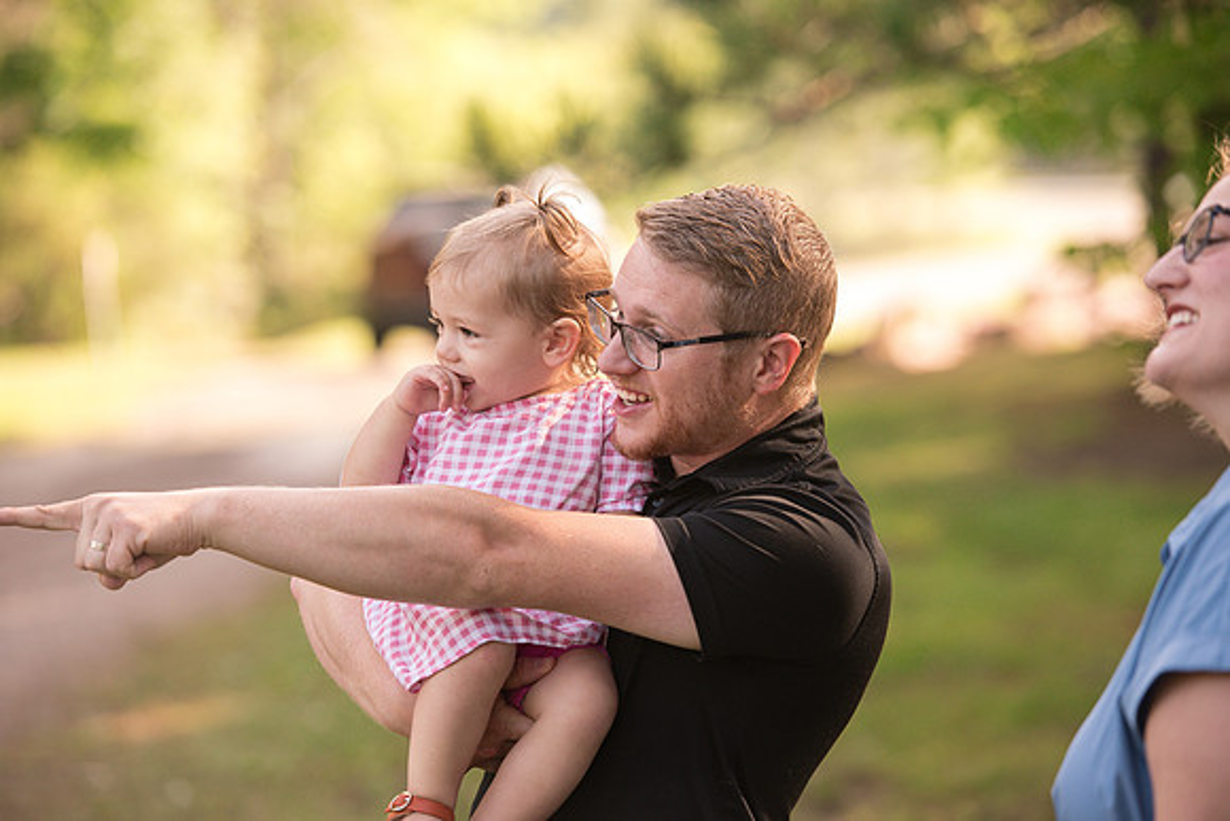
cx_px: 615
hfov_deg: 13.7
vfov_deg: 9.2
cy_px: 410
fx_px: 5126
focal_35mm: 150
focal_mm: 150
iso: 400
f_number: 3.5
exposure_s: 1/500
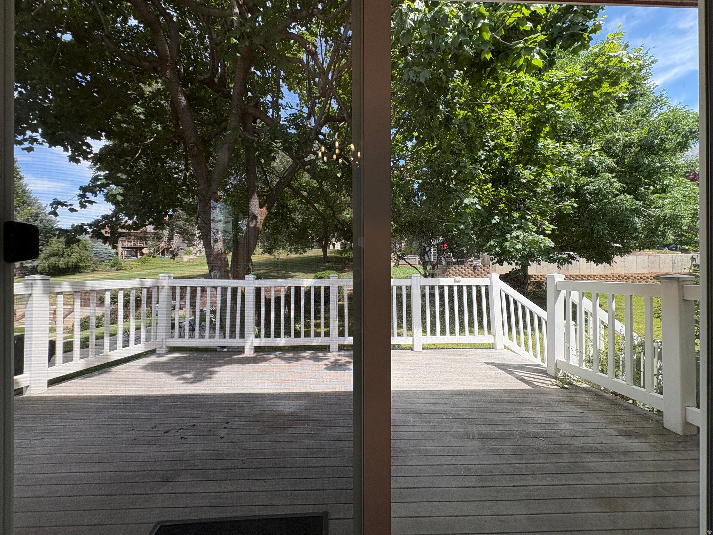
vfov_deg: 85.7
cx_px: 356
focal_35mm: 14
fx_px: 288
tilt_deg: +0.5
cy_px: 268
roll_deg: +0.5
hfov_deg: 102.1
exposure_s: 1/479
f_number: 2.2
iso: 50
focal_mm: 2.22
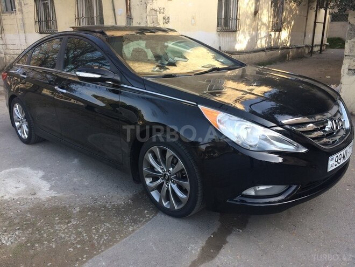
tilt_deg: -19.3
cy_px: 134
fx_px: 297
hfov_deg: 61.7
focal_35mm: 29
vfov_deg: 48.2
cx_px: 178
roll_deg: -0.8
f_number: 2.2
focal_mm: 4.15
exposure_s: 1/281
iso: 32
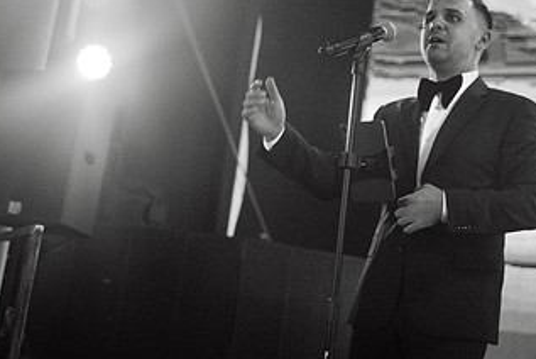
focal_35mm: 64
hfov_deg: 31.0
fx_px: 954
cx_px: 389
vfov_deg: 21.2
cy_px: 133
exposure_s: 1/250
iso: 4000
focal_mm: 35
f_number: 1.8
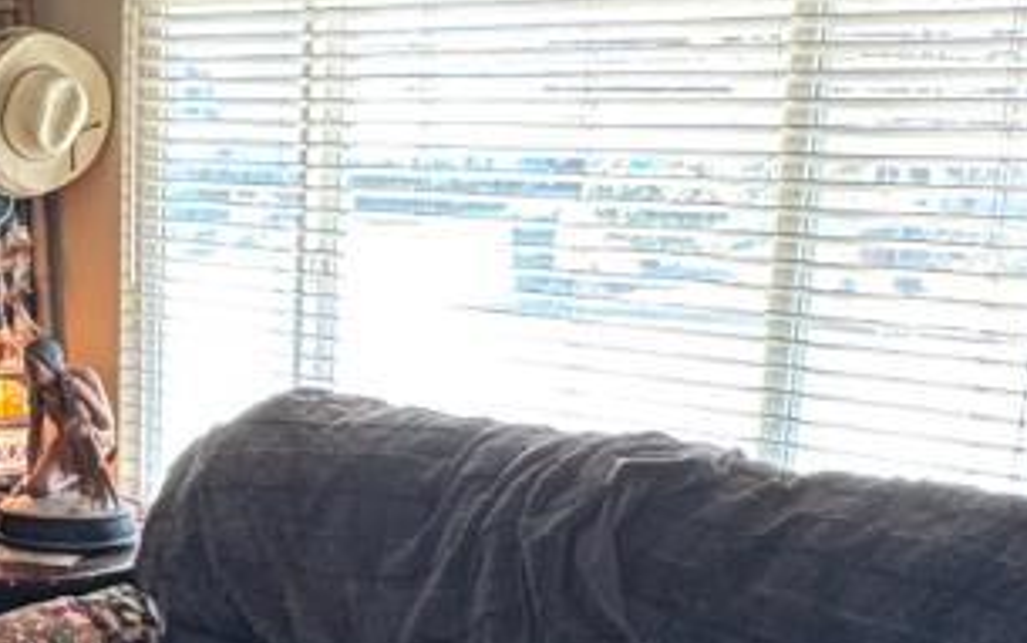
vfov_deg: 17.6
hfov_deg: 25.9
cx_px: -131
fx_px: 2044
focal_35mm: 73
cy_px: 571
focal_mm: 2.22
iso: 200
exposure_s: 1/60
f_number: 2.2
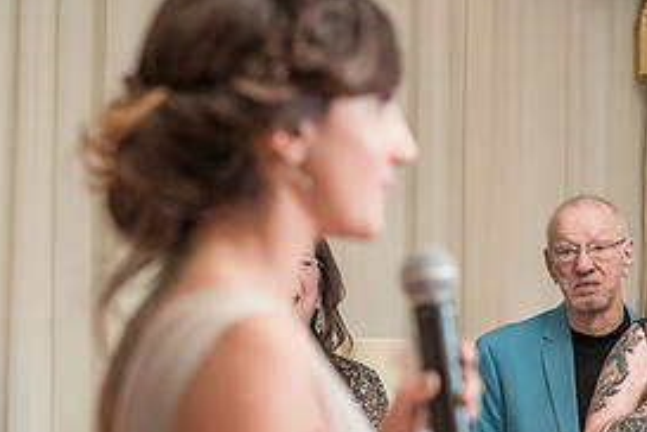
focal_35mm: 189
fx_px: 3396
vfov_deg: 7.2
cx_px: 649
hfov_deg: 10.8
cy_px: 431
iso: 2000
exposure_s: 1/200
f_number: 4
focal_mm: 81
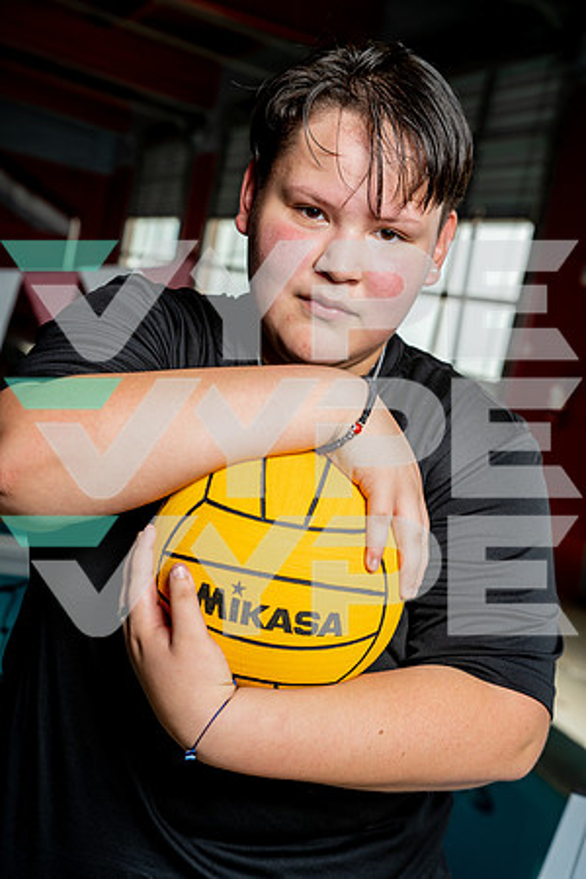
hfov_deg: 25.5
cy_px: 440
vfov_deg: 37.5
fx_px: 1294
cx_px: 293
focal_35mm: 53
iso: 100
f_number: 5
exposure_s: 1/250
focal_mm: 53
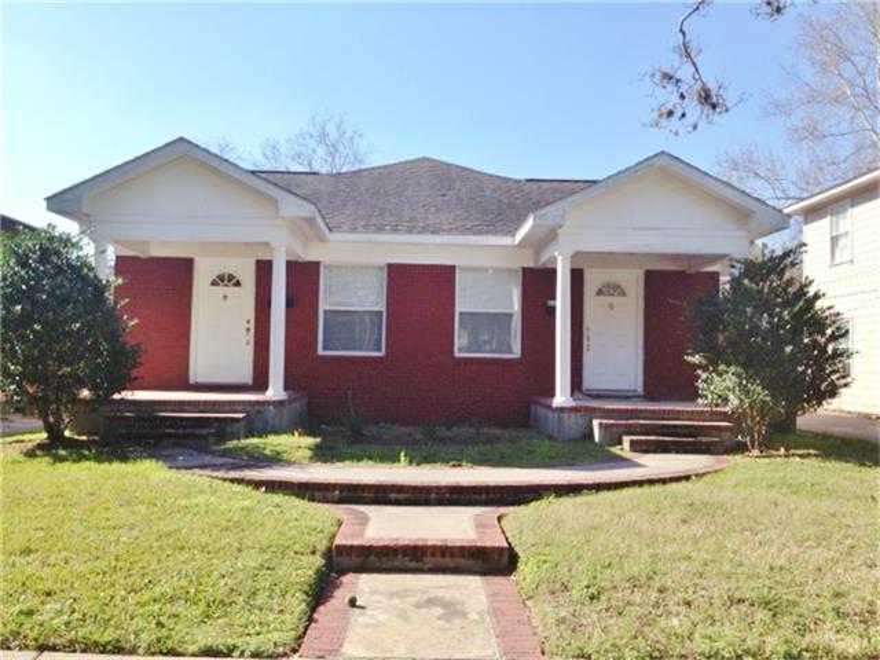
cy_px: 330
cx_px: 440
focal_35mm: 35
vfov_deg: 40.7
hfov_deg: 52.6
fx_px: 890
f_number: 2.4
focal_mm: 4.28
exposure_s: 1/1082
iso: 50
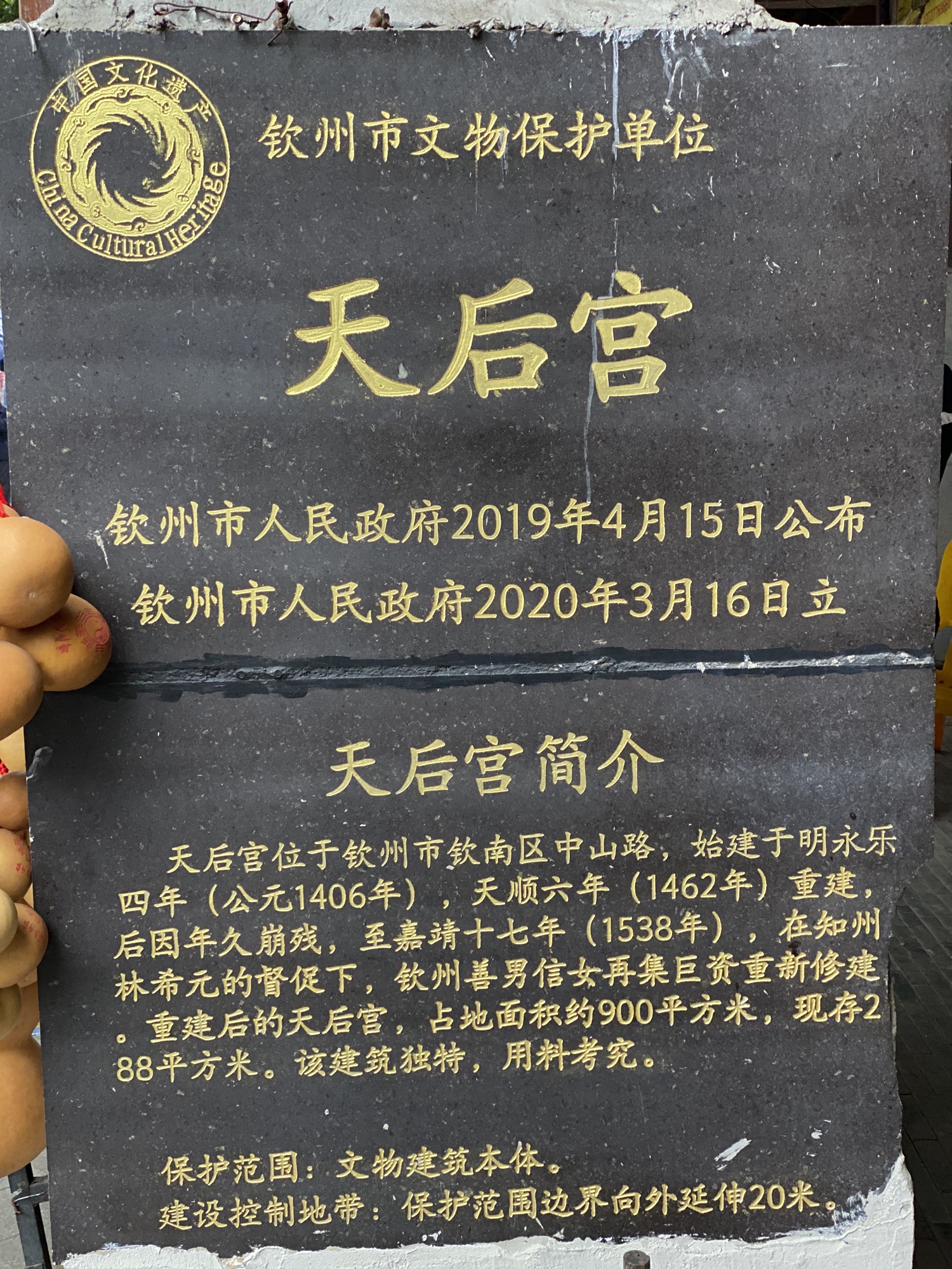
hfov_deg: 28.0
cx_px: 476
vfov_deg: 36.8
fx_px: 1907
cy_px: 634
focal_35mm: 52
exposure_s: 1/122
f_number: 2
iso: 160
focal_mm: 6
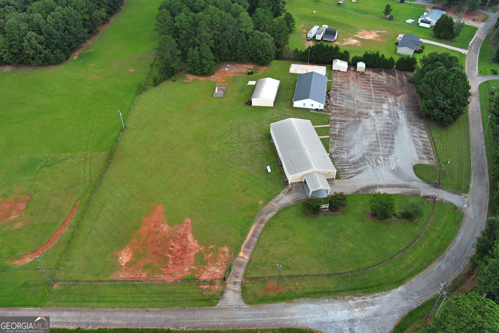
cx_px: 250
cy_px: 166
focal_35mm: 29
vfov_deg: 45.0
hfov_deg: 63.7
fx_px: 402
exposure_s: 1/42.5
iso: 100
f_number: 2.8
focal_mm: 10.57
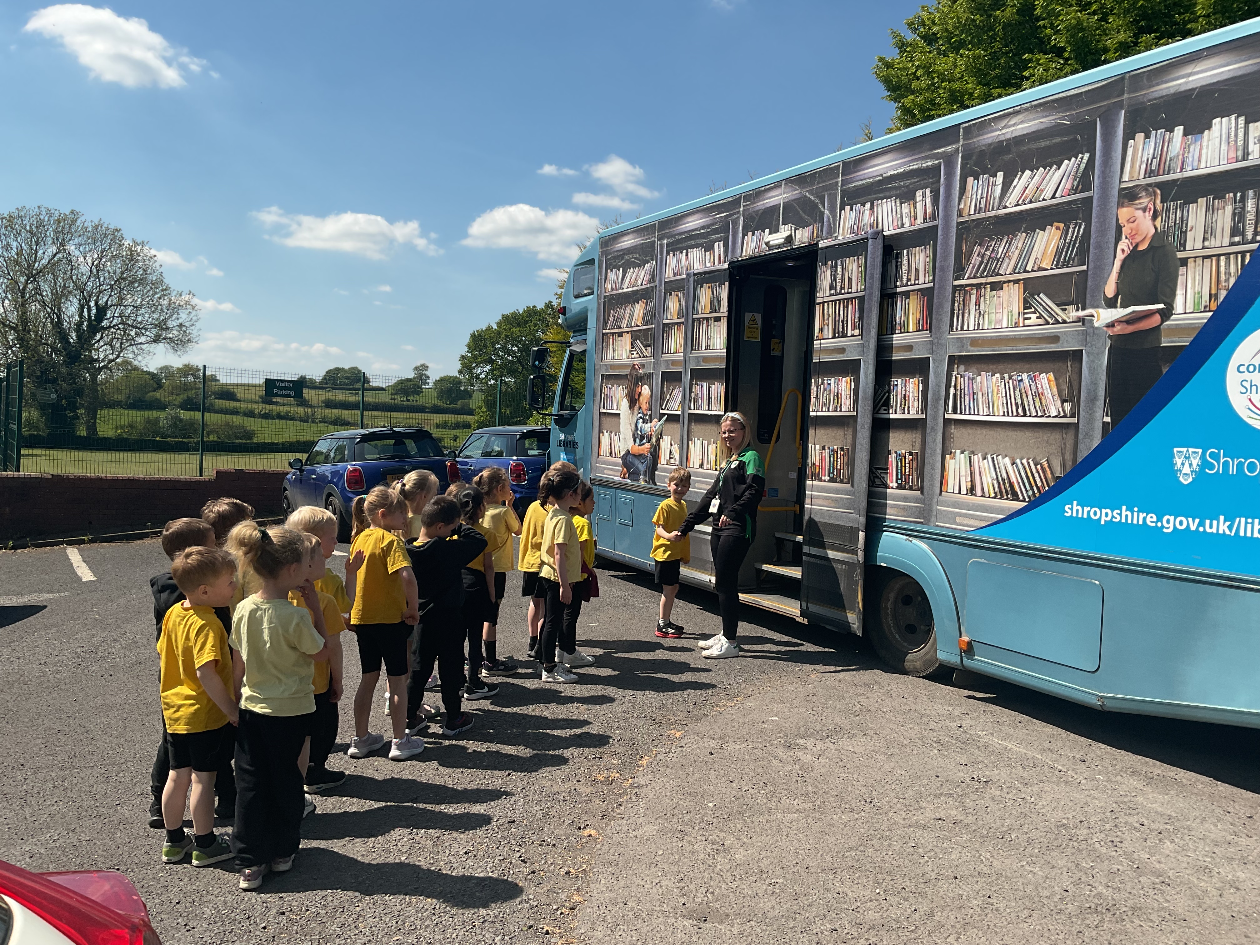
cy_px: 472
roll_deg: -2.8
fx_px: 1056
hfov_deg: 61.7
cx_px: 630
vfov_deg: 48.2
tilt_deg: -2.7
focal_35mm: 29
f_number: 1.8
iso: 16
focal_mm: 3
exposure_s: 1/2058
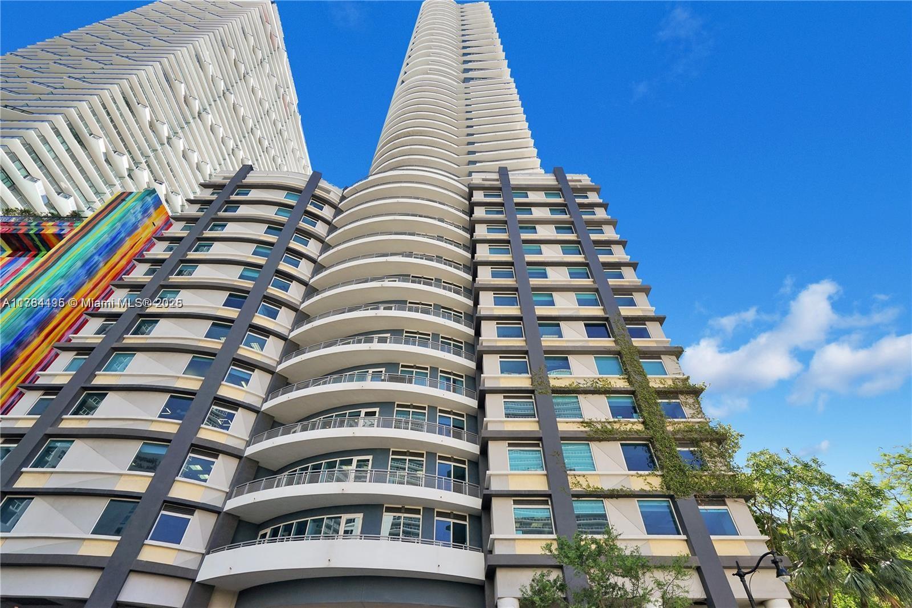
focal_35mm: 16
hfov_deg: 96.7
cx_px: 456
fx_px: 405
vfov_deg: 73.7
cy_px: 304
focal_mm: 16
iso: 250
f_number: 11
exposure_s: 1/125
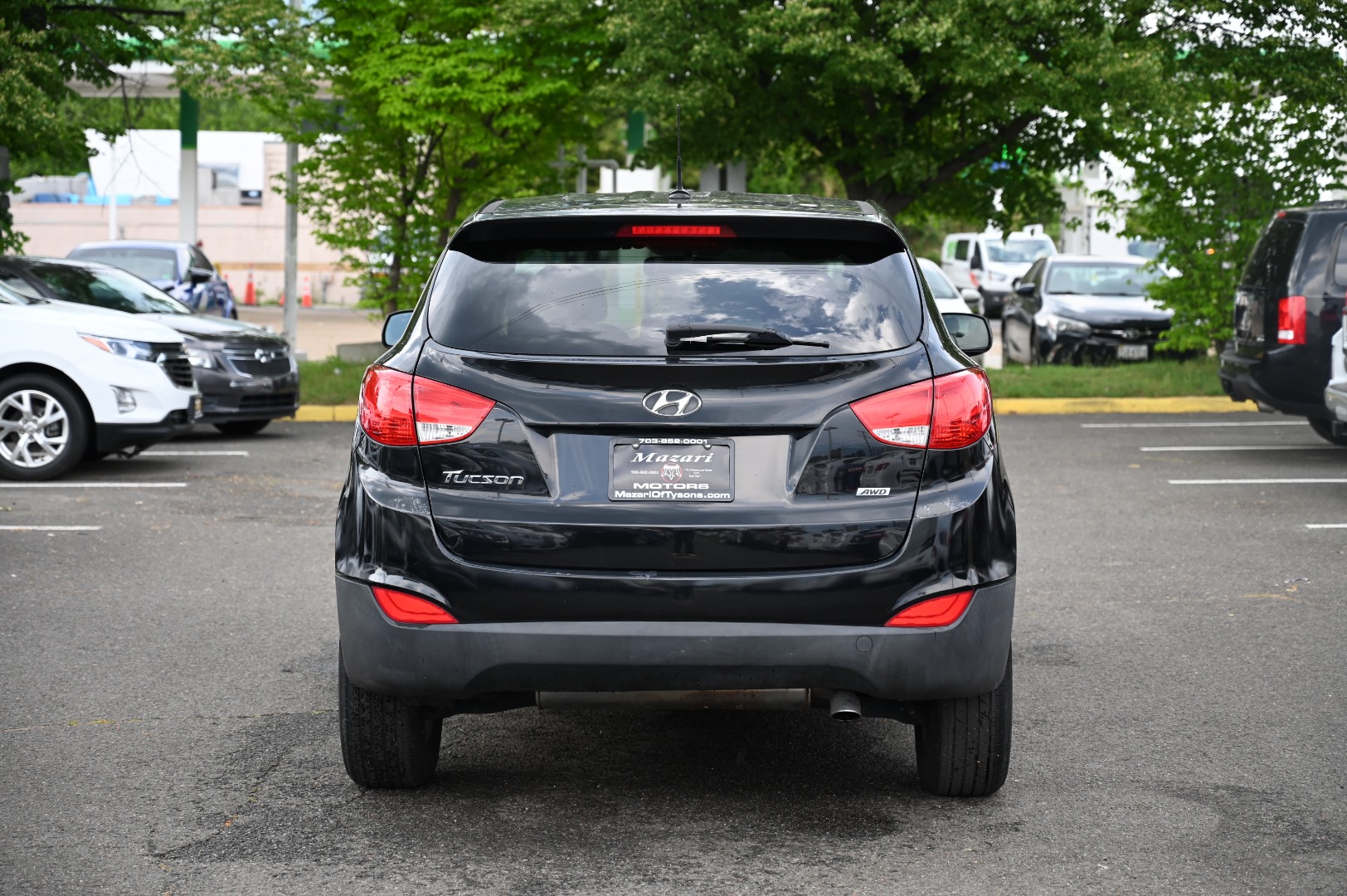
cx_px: 674
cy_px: 448
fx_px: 2617
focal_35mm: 70
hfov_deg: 28.9
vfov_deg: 19.4
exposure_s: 1/250
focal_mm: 70
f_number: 4.5
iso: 200
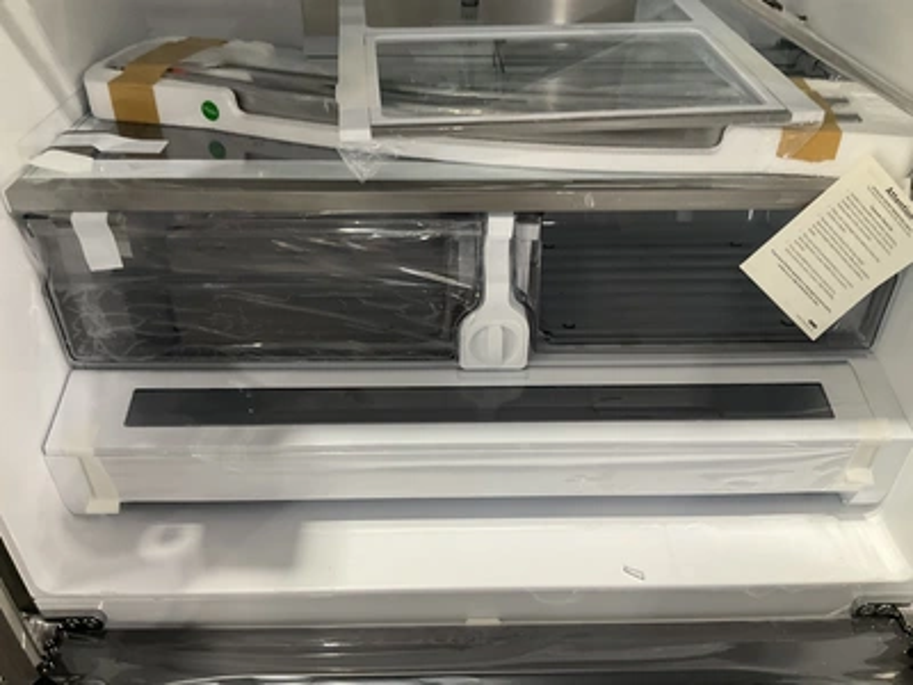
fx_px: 765
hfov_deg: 61.7
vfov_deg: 48.2
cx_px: 456
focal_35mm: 29
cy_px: 342
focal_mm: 3
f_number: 1.8
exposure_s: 1/60
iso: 100
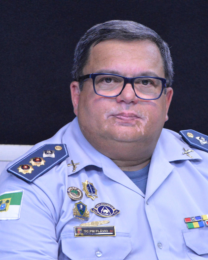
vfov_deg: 10.7
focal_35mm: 181
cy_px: 130
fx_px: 1391
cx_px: 125
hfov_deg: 8.6
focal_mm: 85
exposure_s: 1/200
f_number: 5.6
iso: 3200
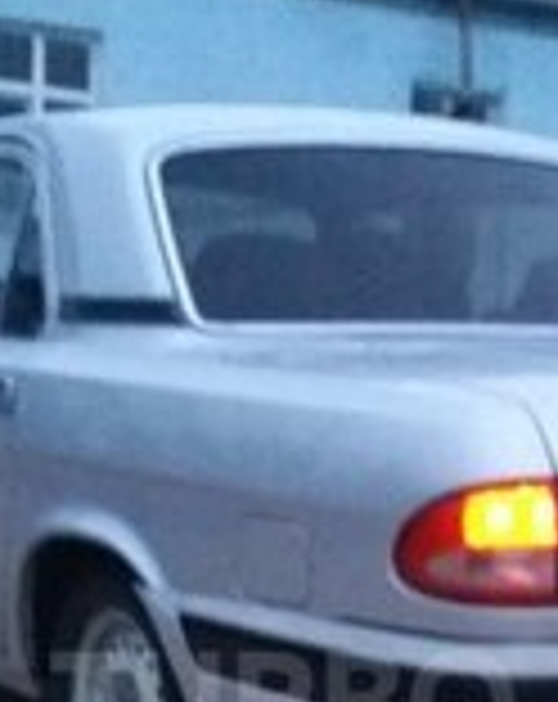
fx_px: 1741
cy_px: 702
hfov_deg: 18.1
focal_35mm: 84
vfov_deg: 22.0
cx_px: 396
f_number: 1.9
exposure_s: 1/17
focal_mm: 3.7
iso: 800
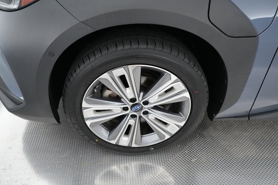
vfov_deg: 44.9
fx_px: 224
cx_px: 137
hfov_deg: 63.7
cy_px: 95
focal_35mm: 29
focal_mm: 28
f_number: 2.8
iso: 4000
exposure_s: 1/250
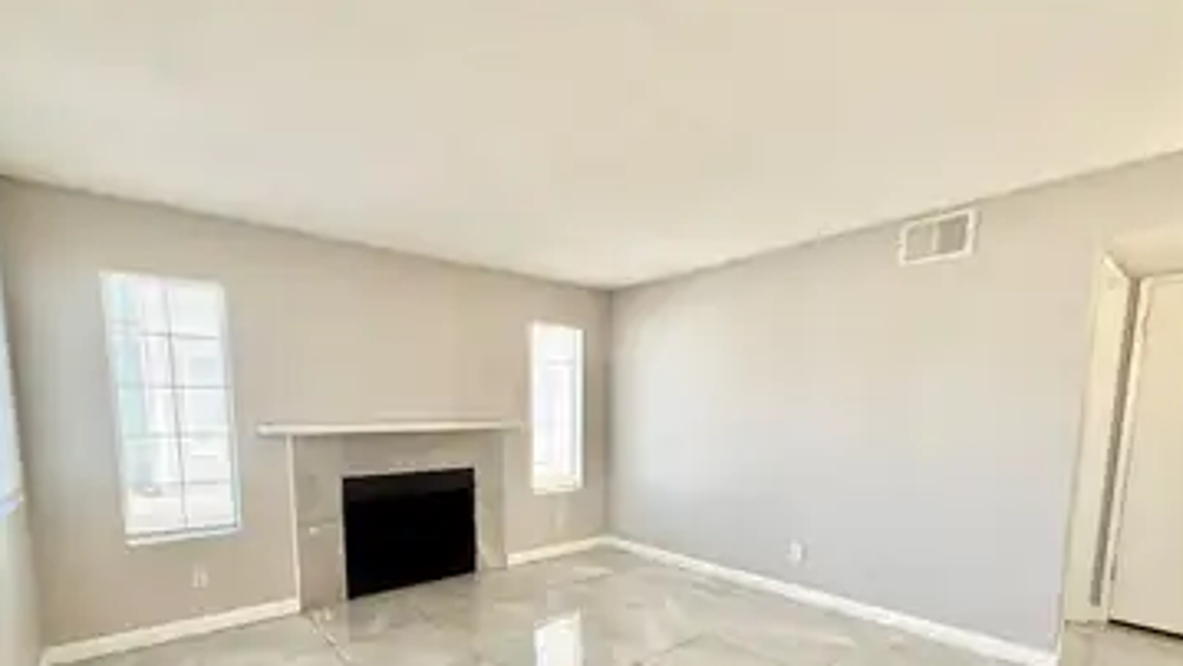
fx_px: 533
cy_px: 468
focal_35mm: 17
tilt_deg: -6.2
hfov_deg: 95.7
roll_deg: -0.2
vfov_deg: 61.6
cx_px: 547
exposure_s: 1/120
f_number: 2.2
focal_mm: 2.22
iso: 100
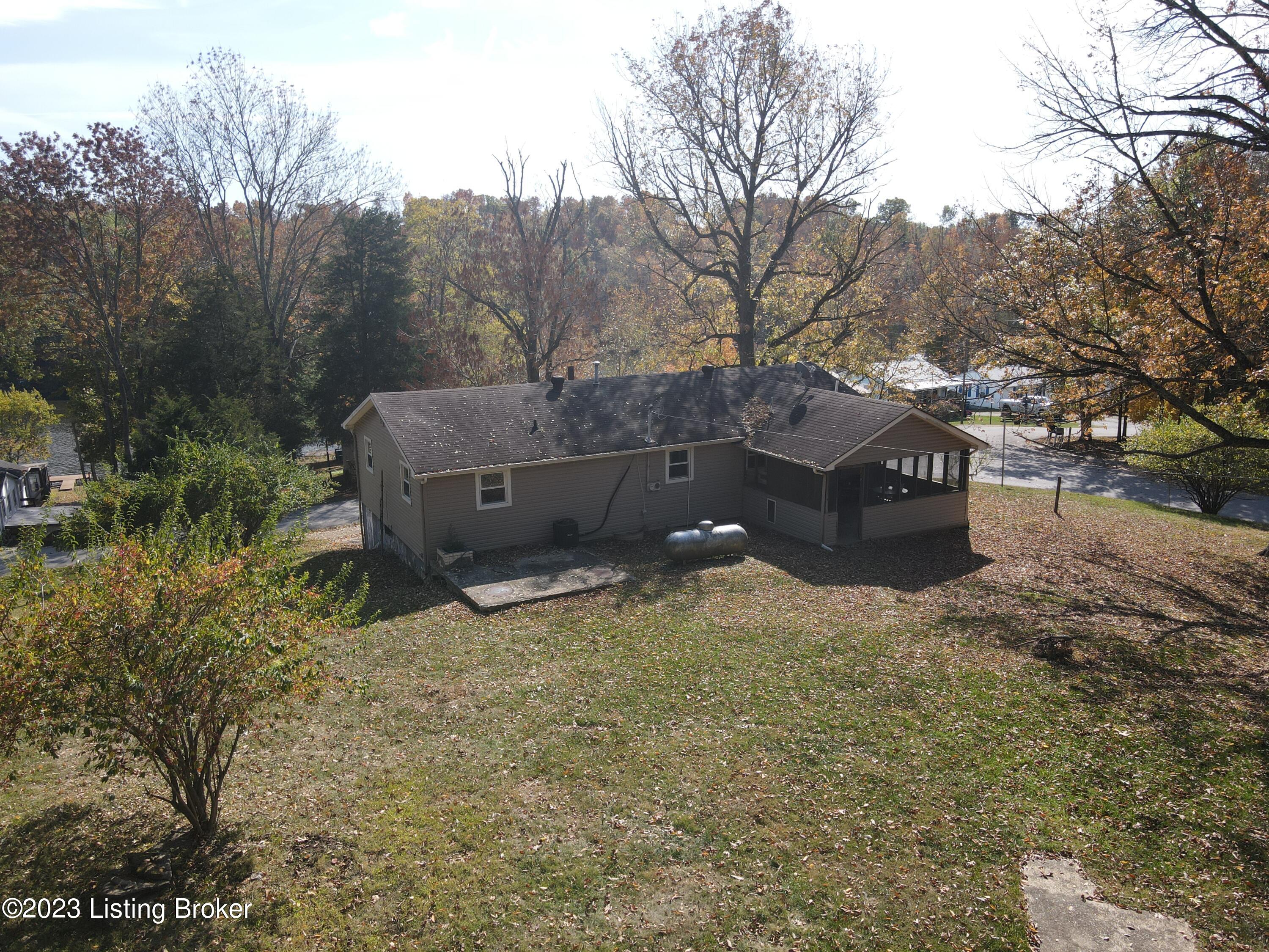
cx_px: 634
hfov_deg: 71.6
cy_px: 476
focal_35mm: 24
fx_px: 880
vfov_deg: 56.8
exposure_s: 1/400
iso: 100
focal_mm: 4.5
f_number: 2.8
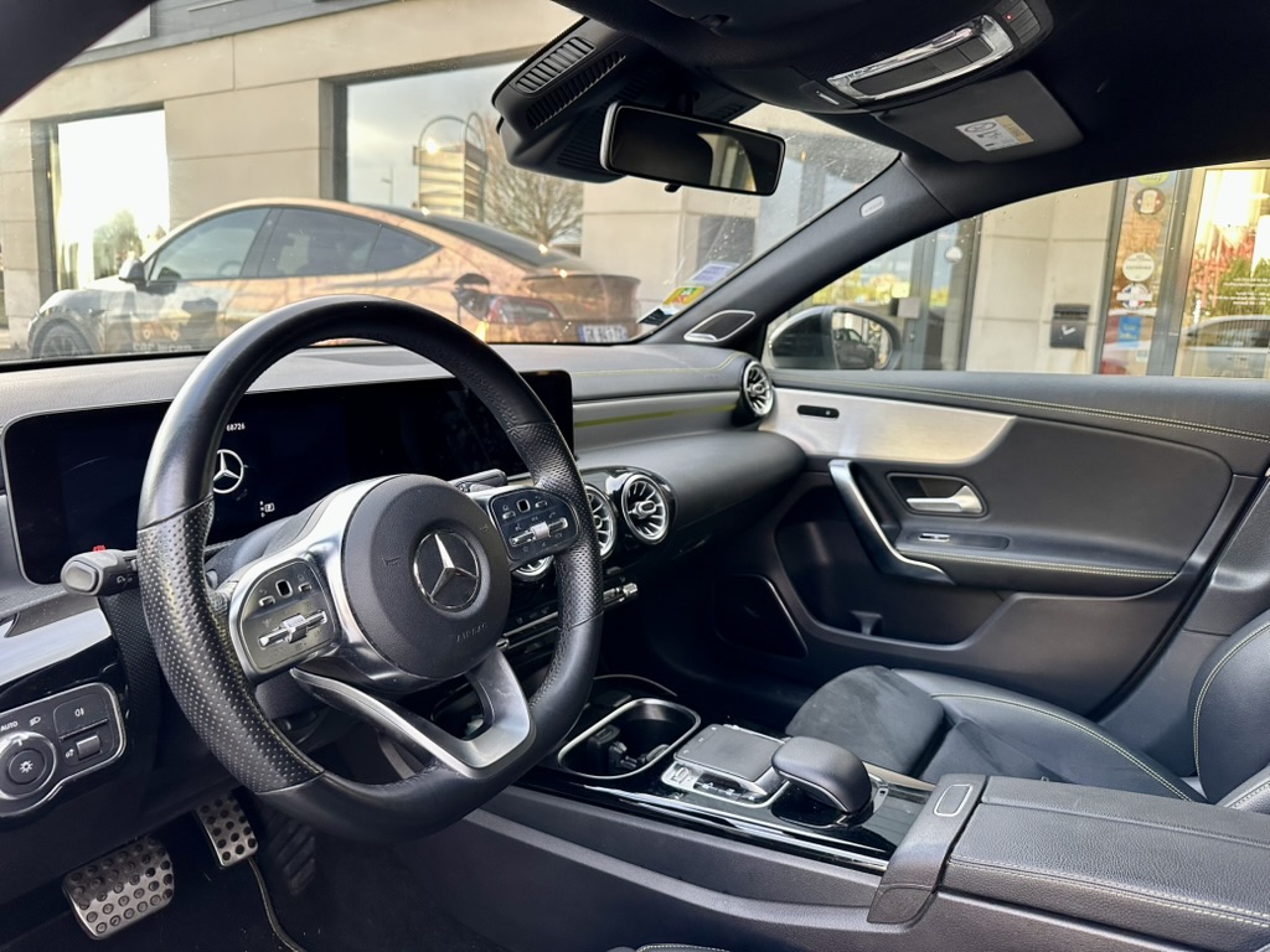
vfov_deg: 56.8
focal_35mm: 24
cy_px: 476
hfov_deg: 71.6
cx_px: 635
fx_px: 881
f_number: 1.78
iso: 250
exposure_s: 1/75
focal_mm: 6.86
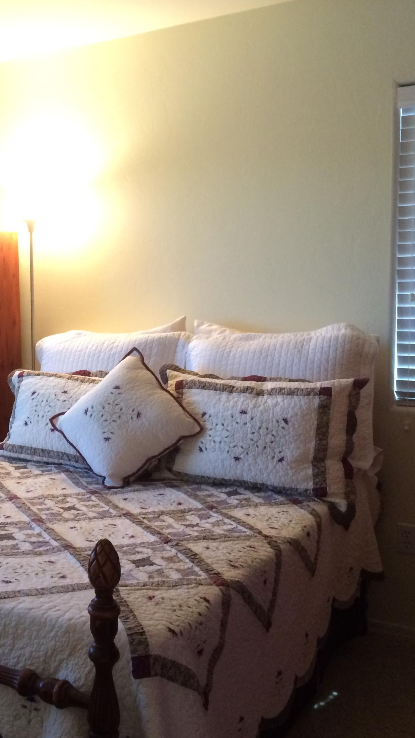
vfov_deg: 47.4
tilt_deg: -7.6
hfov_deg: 26.5
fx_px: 841
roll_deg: +2.8
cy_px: 374
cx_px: 15
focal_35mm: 43
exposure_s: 1/30
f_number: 2.2
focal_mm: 4.15
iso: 250
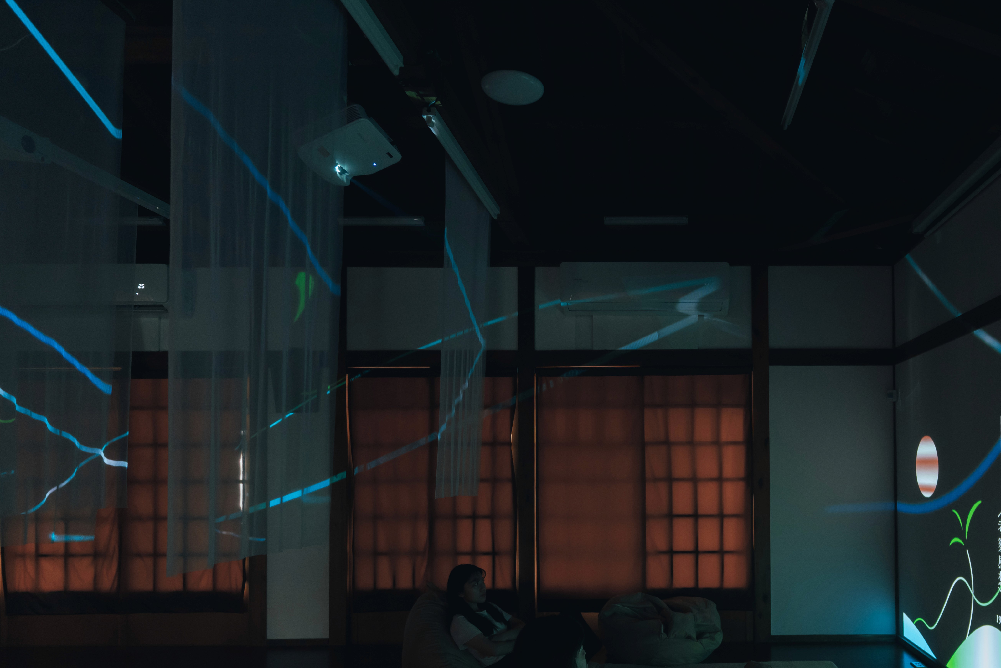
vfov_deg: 48.5
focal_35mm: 26
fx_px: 723
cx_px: 682
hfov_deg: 67.1
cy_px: 461
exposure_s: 1/20
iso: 1250
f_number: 2.8
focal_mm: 17
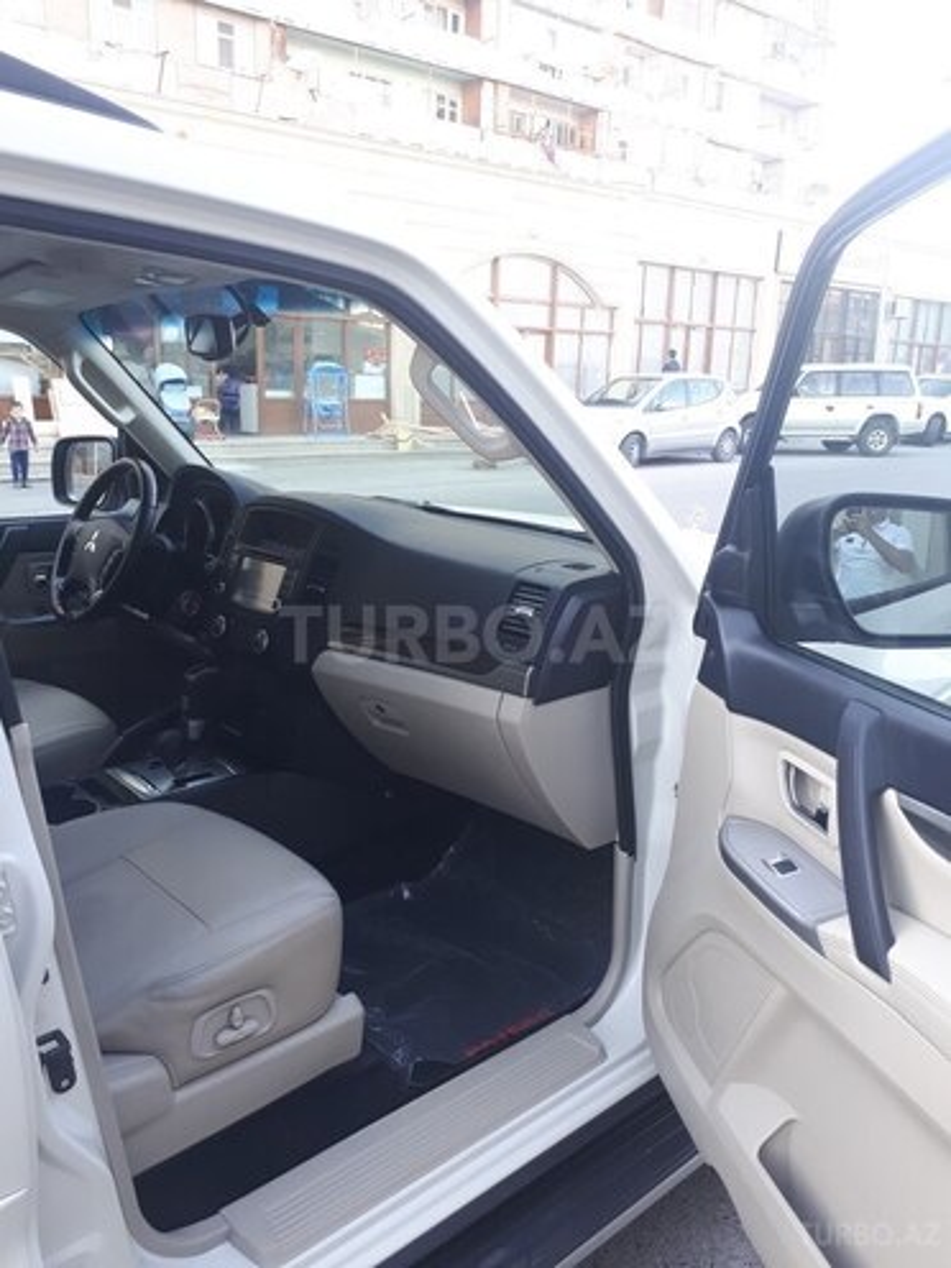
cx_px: 476
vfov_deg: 65.3
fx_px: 989
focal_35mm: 27
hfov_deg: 51.4
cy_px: 634
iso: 50
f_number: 1.9
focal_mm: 3.6
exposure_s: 1/50
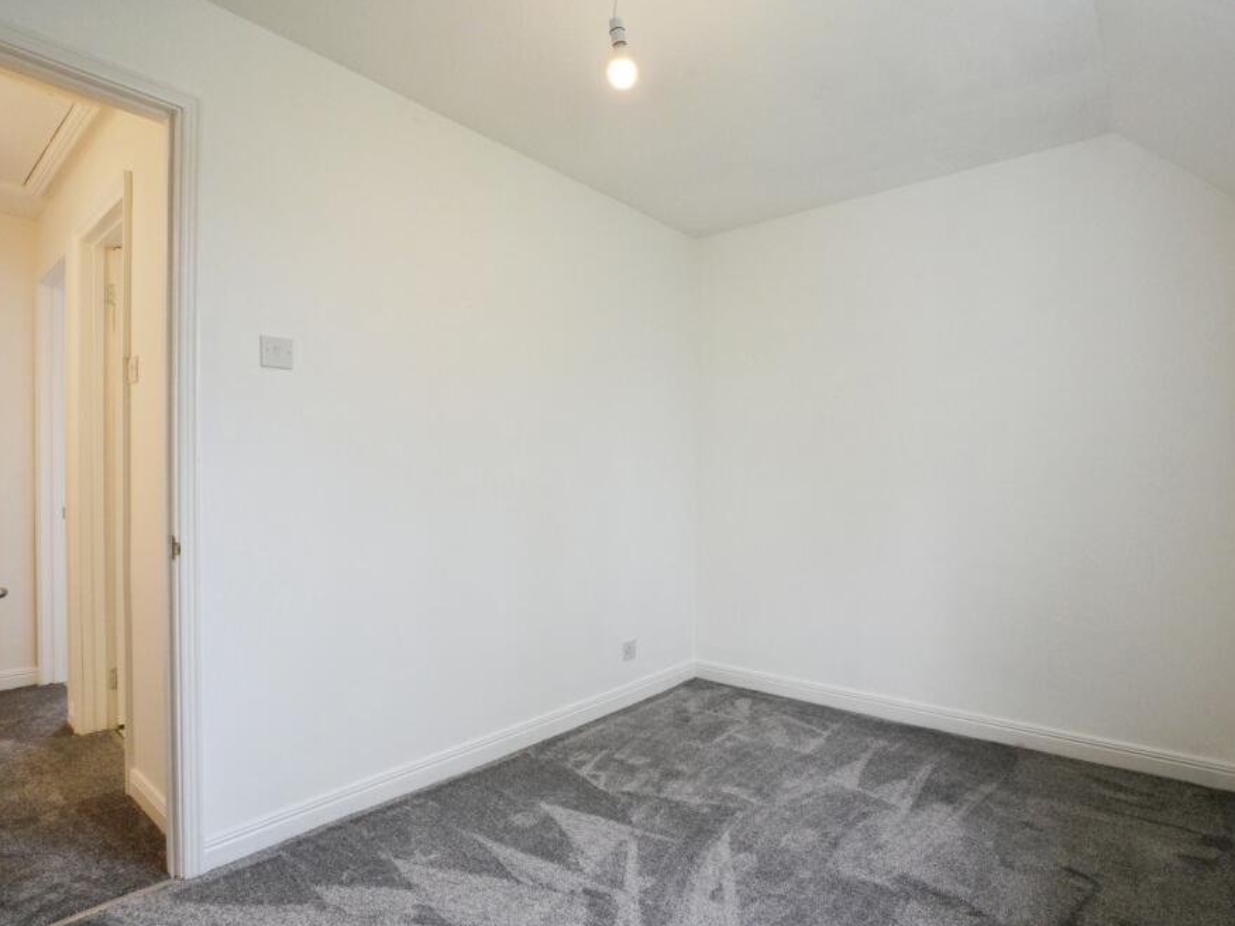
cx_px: 664
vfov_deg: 71.6
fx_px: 642
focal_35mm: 18
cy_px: 475
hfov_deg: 87.6
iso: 3200
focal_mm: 16
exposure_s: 1/60
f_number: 9
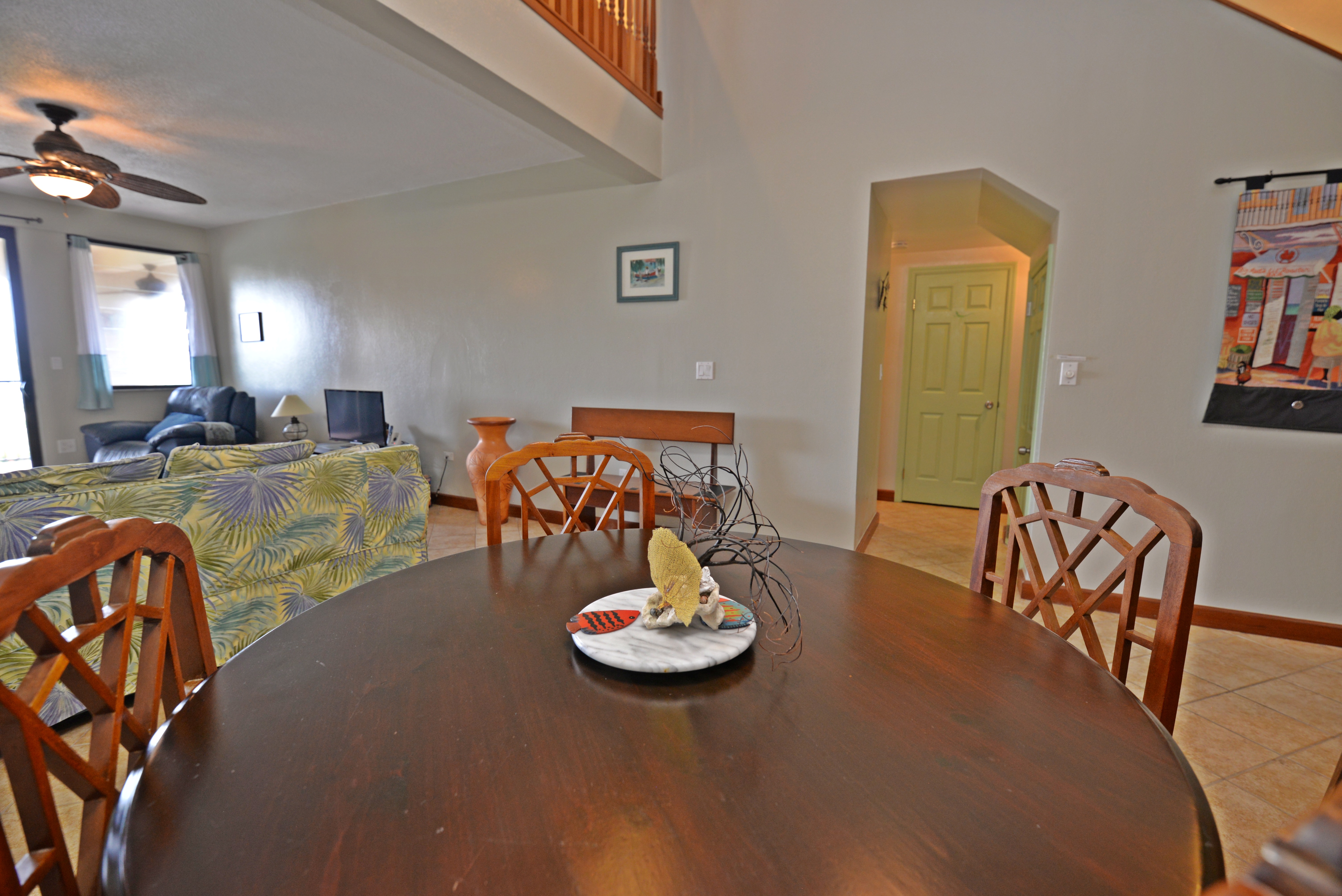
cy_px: 448
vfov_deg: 77.4
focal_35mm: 15
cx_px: 671
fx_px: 559
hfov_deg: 100.4
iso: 800
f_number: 4
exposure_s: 1/60
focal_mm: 15
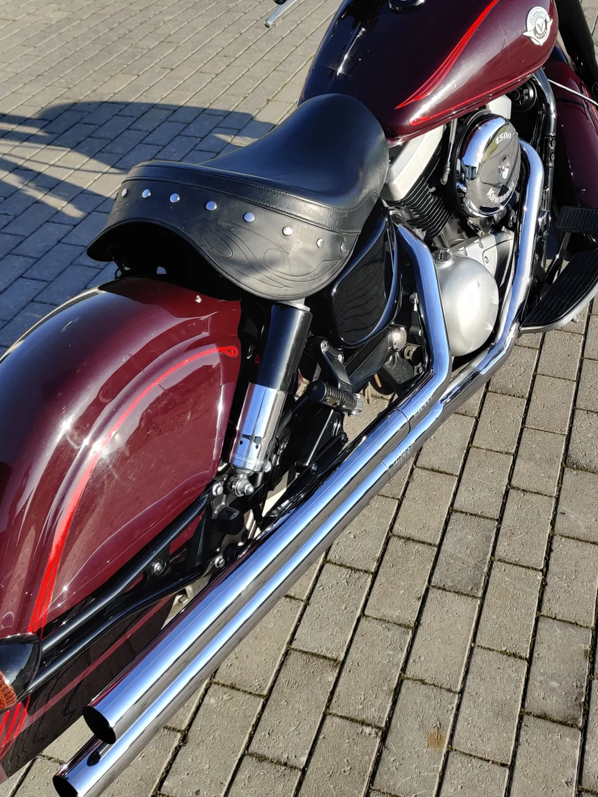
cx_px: 331
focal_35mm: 46
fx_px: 1060
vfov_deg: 40.2
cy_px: 211
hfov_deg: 31.5
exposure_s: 1/865
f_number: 1.65
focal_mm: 4.75
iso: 100
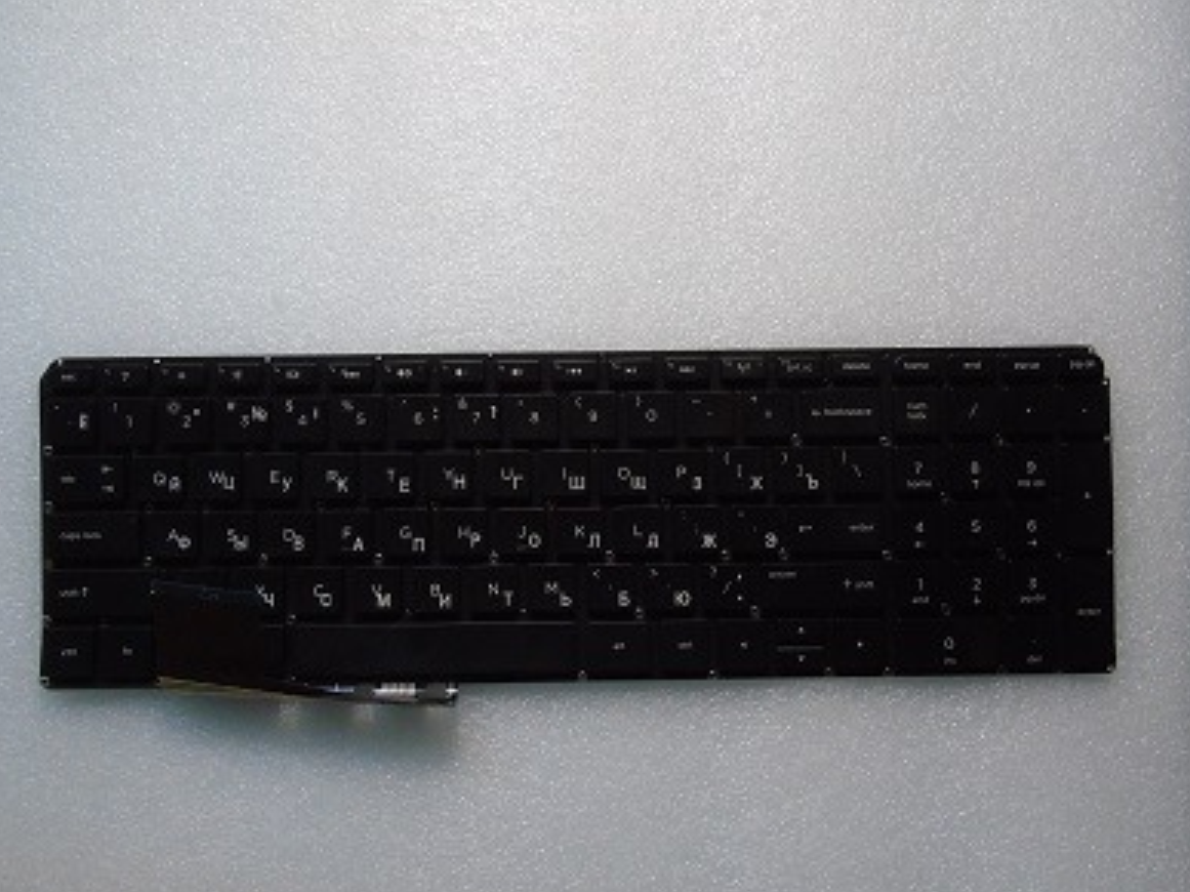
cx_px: 584
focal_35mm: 30
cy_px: 458
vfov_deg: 46.8
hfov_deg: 60.0
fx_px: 1031
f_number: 5.7
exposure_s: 1/40
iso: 400
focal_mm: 5.2
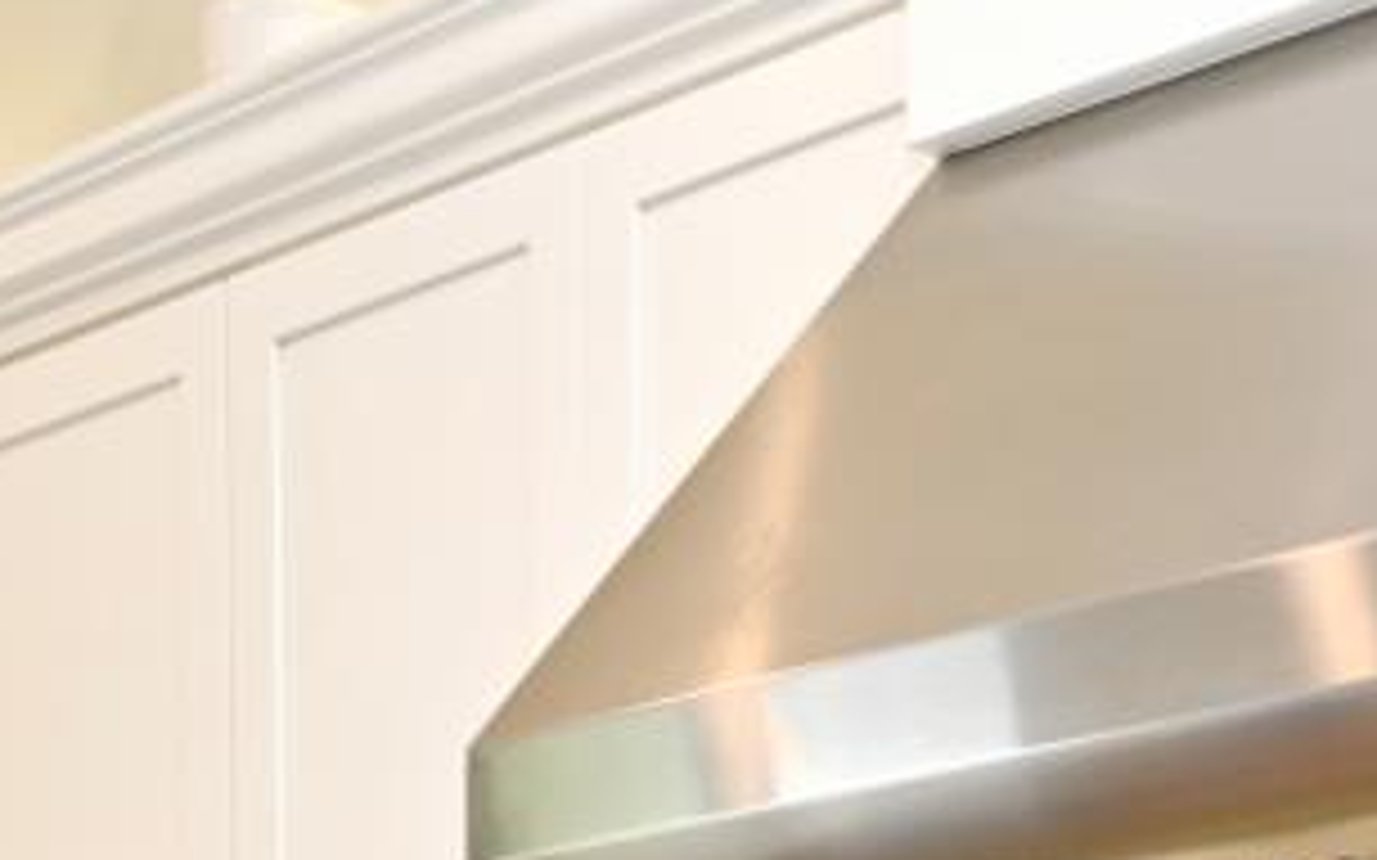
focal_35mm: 115
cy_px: 1833
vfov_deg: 10.3
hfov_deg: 17.8
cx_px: 1264
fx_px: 4314
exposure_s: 1/60
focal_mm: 23
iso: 220
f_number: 4
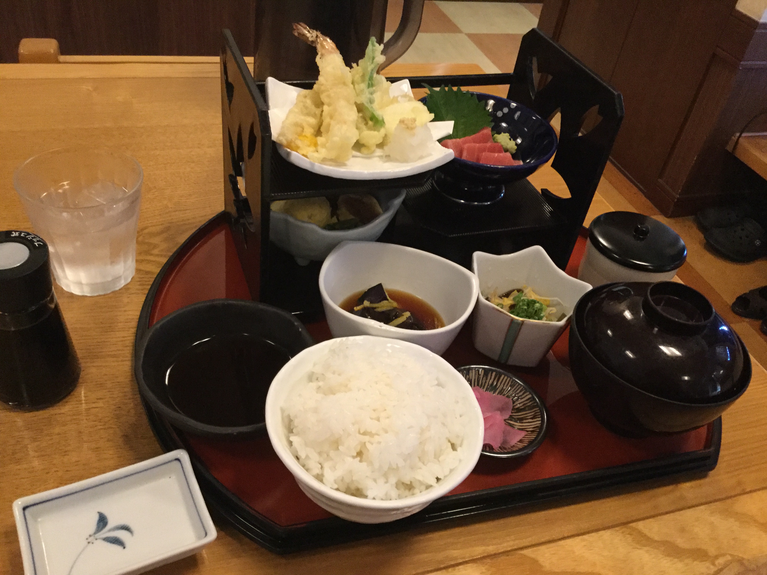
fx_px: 687
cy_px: 288
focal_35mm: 31
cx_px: 384
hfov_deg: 58.4
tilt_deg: -41.7
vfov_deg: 45.4
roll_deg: -10.5
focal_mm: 3.3
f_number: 2.4
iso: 200
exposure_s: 1/15
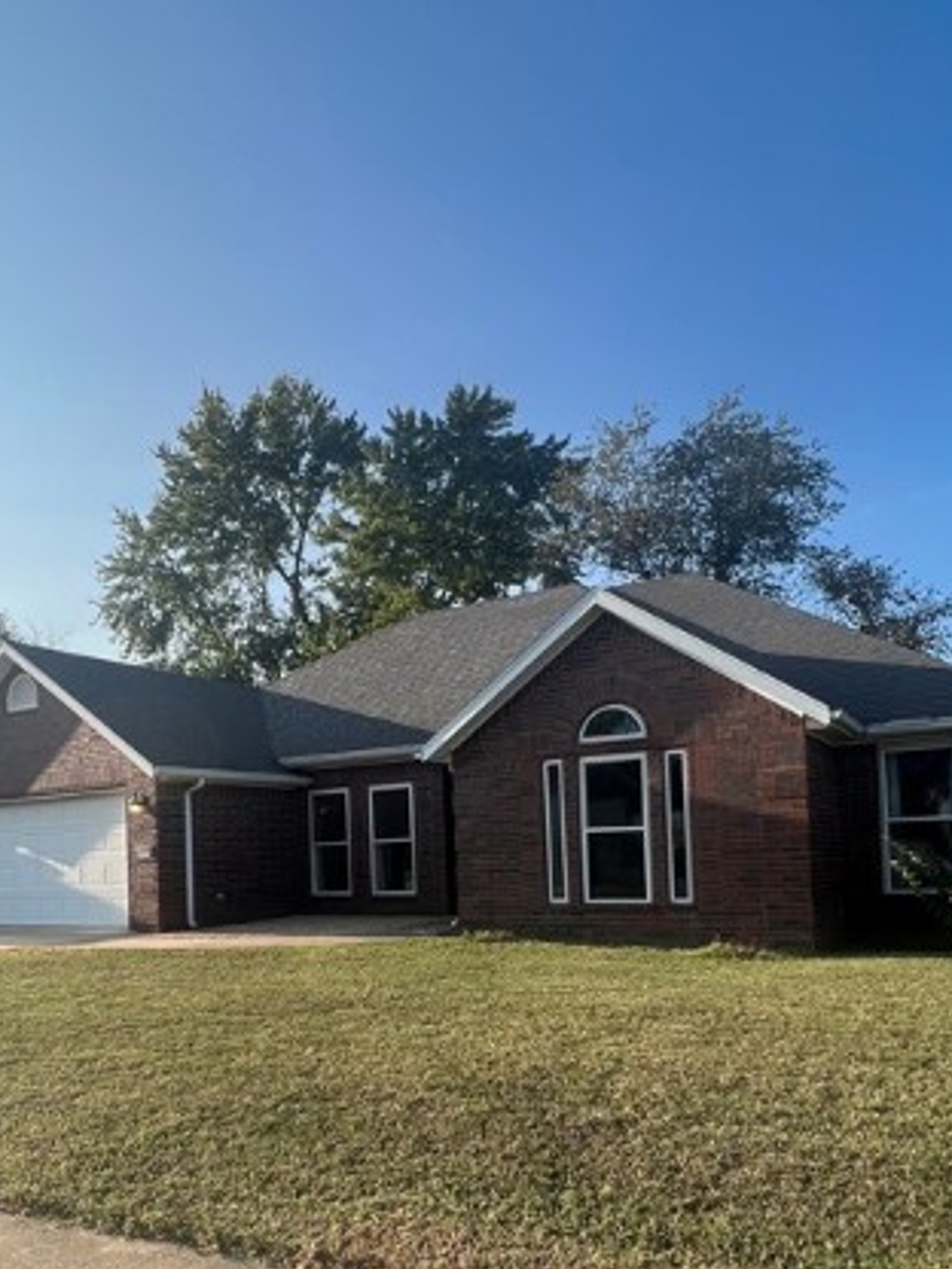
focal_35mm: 24
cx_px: 455
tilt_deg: +1.8
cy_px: 824
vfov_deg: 70.0
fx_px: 880
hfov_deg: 56.8
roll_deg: +2.9
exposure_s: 1/641
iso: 32
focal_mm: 1.57
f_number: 1.8
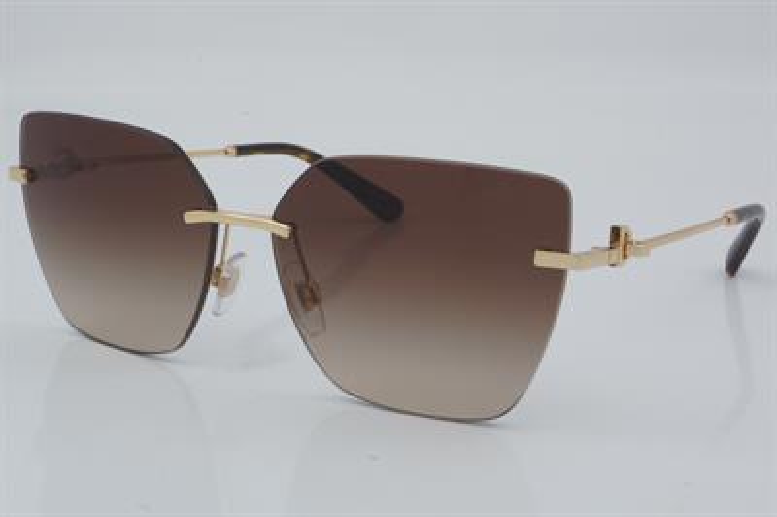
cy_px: 258
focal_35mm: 75
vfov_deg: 18.2
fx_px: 1617
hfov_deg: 27.0
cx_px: 388
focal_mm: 50
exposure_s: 1/4
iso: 100
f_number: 29
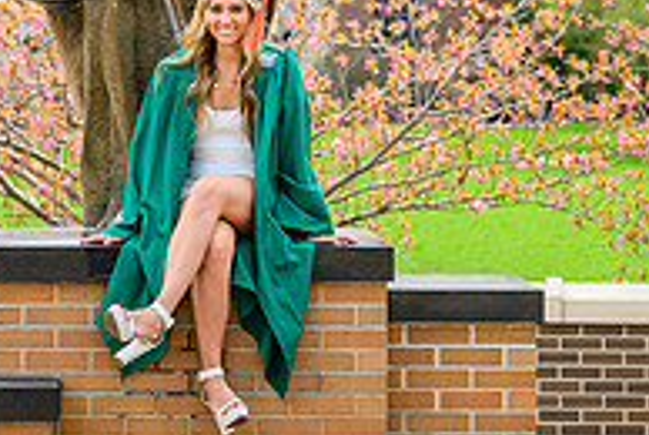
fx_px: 4369
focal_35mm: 242
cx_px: 207
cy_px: -120
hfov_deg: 8.5
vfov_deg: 5.7
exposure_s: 1/1600
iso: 400
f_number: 4
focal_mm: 75
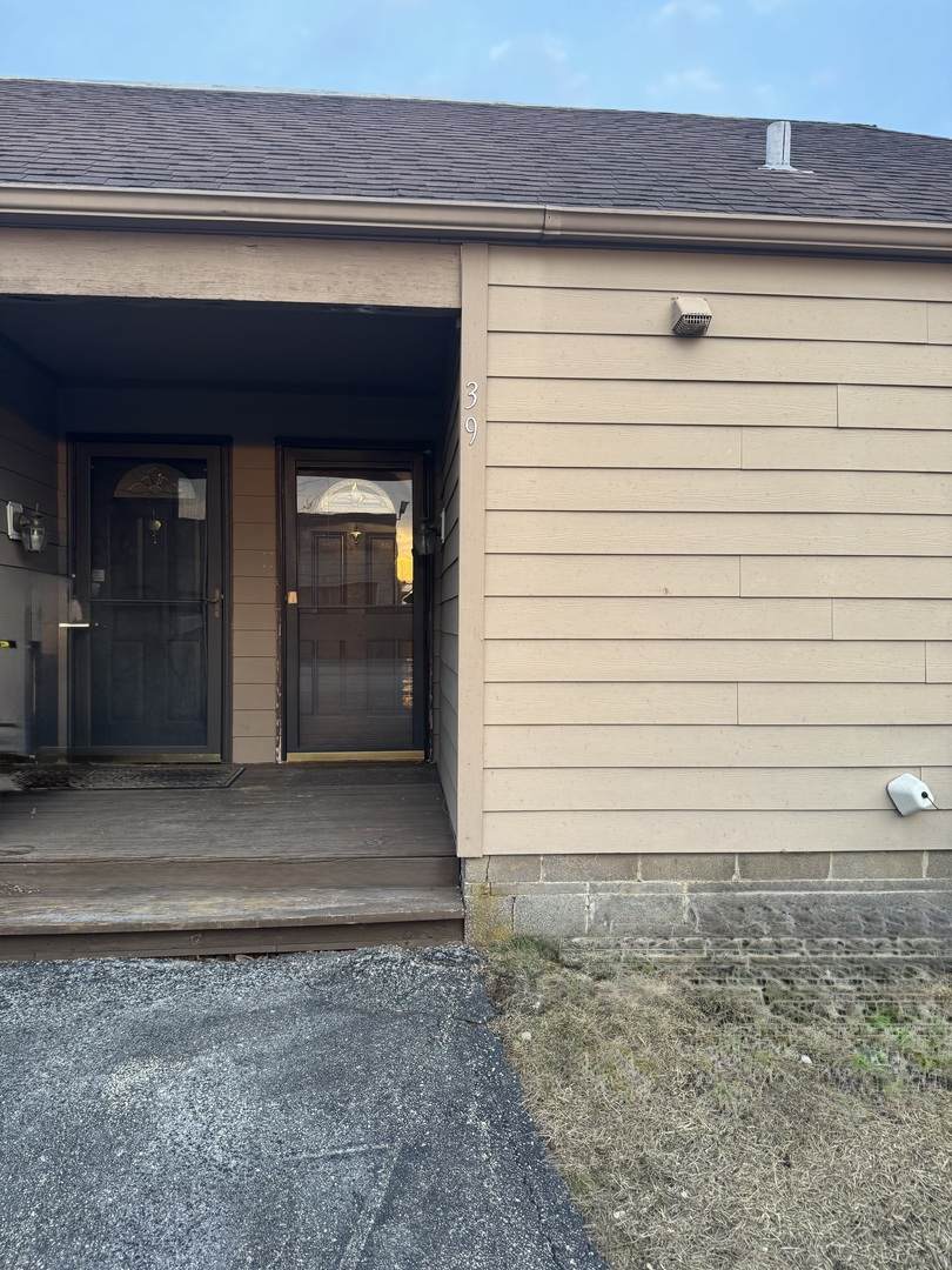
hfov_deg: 56.8
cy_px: 635
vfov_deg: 71.6
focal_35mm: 24
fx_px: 880
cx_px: 476
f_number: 1.78
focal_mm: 6.76
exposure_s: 1/121
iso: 160
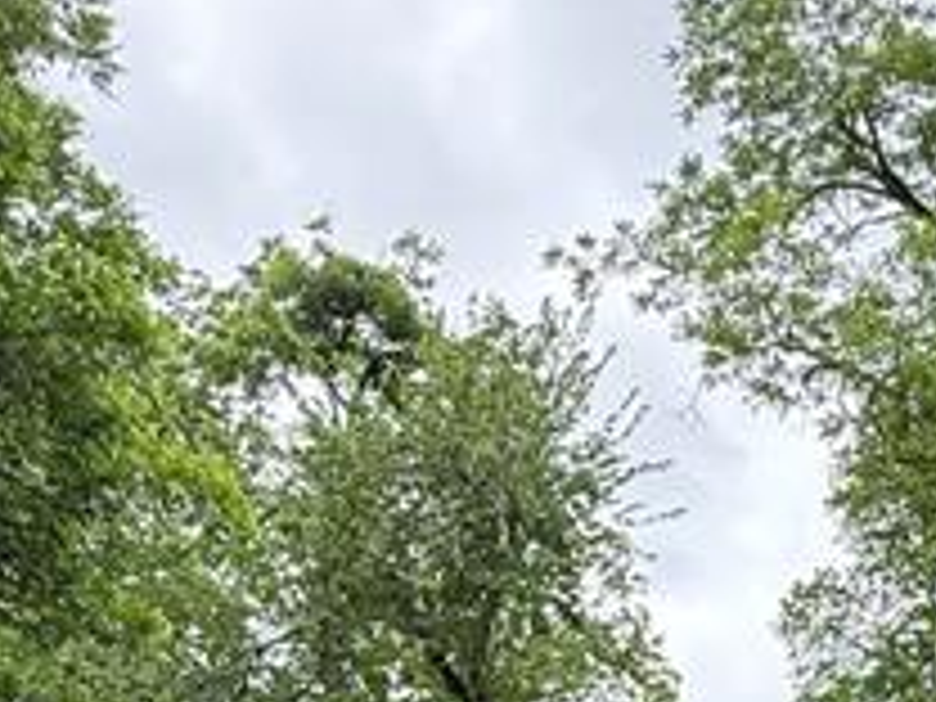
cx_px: 706
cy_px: 1197
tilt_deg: -0.9
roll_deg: -1.0
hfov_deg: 27.8
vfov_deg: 17.8
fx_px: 1866
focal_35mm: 69
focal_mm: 2.22
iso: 64
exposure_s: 1/468
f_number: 2.2
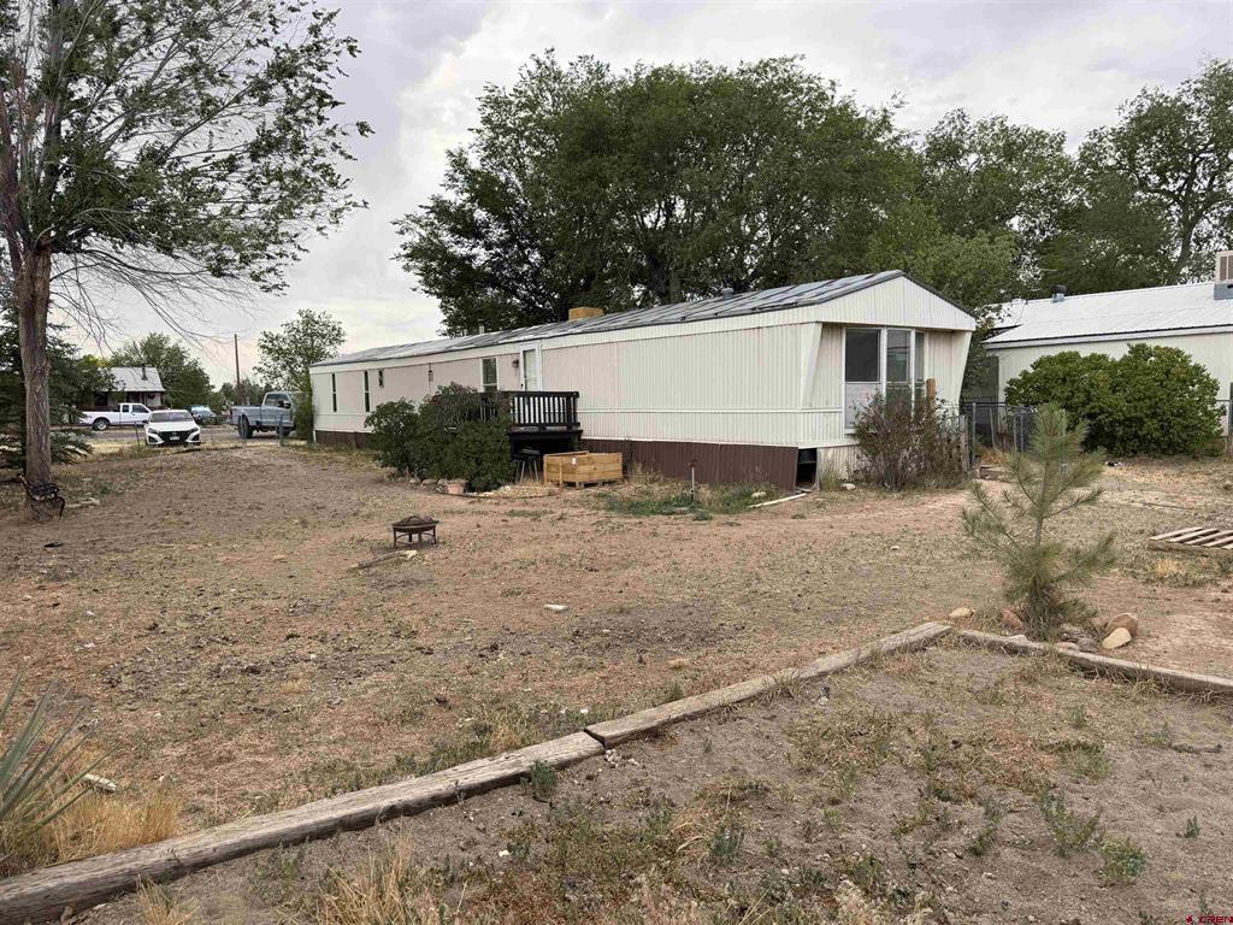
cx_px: 616
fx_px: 855
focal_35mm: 24
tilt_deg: -2.7
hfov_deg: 71.6
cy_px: 462
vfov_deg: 56.8
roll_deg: +1.1
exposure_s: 1/1091
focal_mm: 6.76
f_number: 1.78
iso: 80
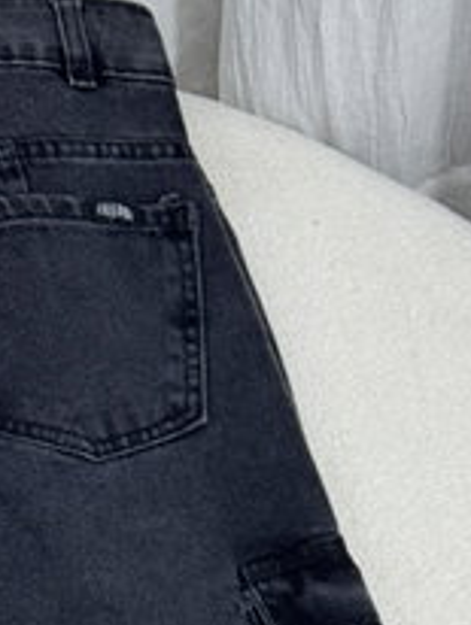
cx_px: 328
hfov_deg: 12.0
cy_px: 730
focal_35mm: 124
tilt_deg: -63.8
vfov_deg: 15.4
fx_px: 2245
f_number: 1.78
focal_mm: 6.76
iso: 64
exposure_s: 1/50
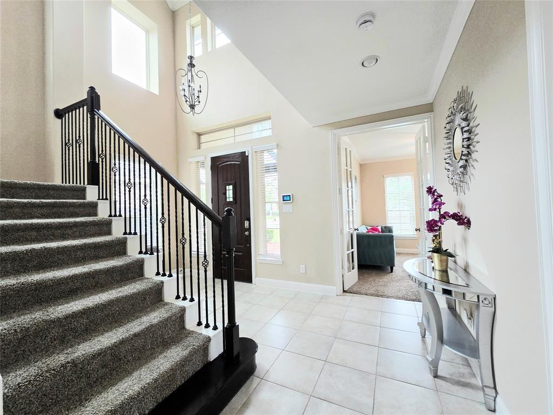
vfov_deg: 89.9
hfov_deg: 106.2
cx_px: 276
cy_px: 208
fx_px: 208
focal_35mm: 13
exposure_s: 1/60.2
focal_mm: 2.2
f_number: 2.2
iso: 160
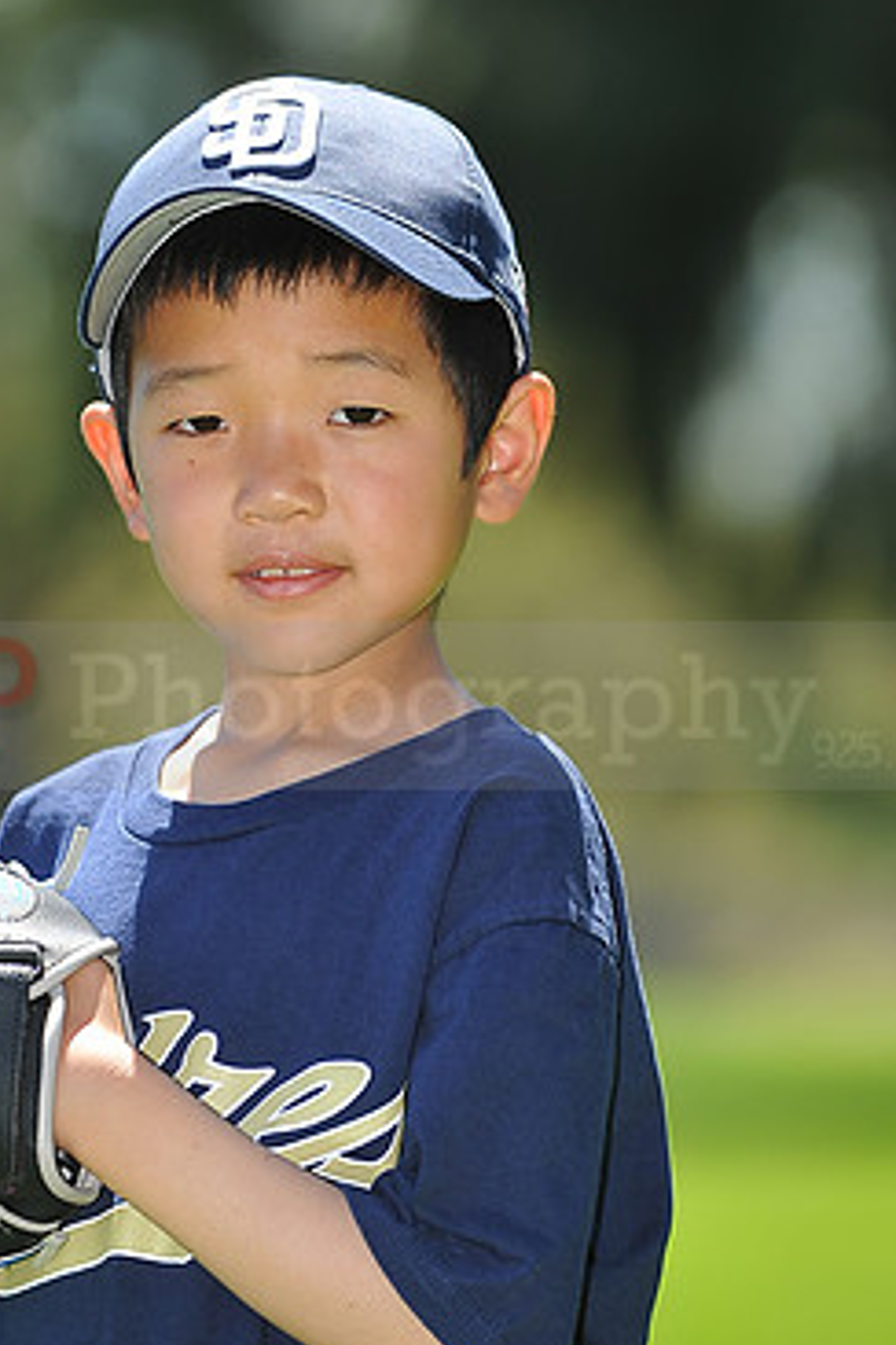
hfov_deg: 4.3
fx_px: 11834
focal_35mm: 317
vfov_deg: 6.5
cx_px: 338
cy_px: 672
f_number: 4.5
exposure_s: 1/640
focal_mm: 200
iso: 200
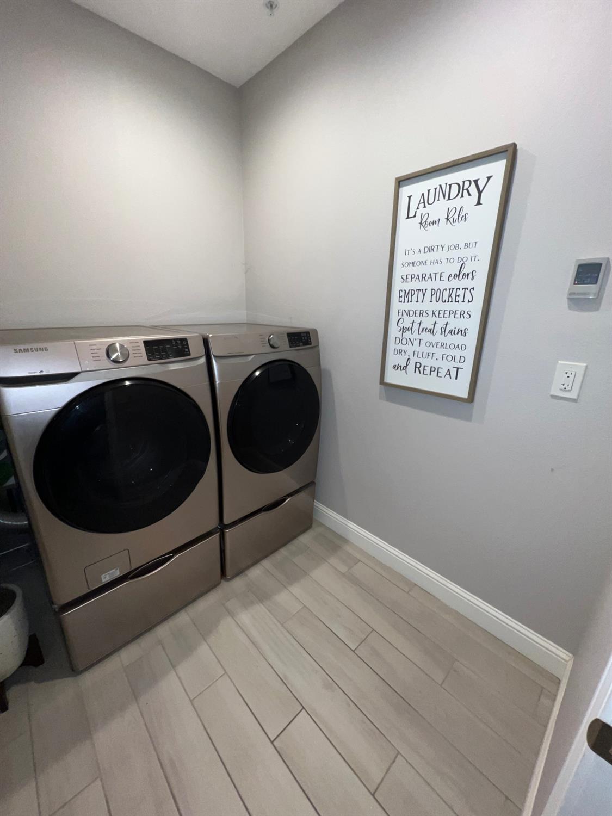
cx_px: 306
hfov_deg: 89.9
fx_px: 306
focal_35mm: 13
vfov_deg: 106.2
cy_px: 408
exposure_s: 1/60
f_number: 1.8
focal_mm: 1.57
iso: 64
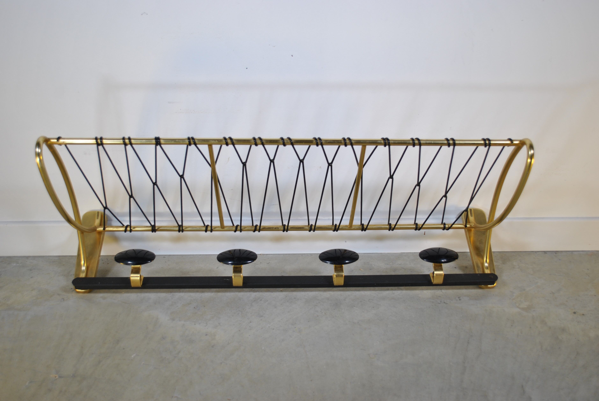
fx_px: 600
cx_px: 300
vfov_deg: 37.0
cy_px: 200
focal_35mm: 36
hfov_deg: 53.1
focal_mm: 24
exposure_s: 1/60
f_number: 4
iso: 100
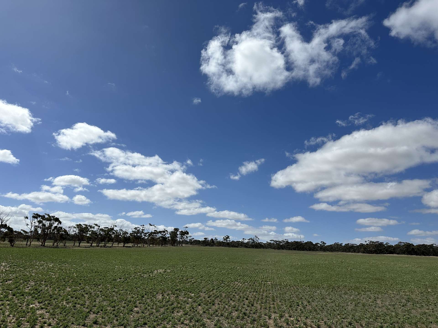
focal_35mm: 24
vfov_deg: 56.8
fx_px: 304
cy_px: 164
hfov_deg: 71.6
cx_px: 219
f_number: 1.78
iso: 80
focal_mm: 6.86
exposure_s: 1/12048
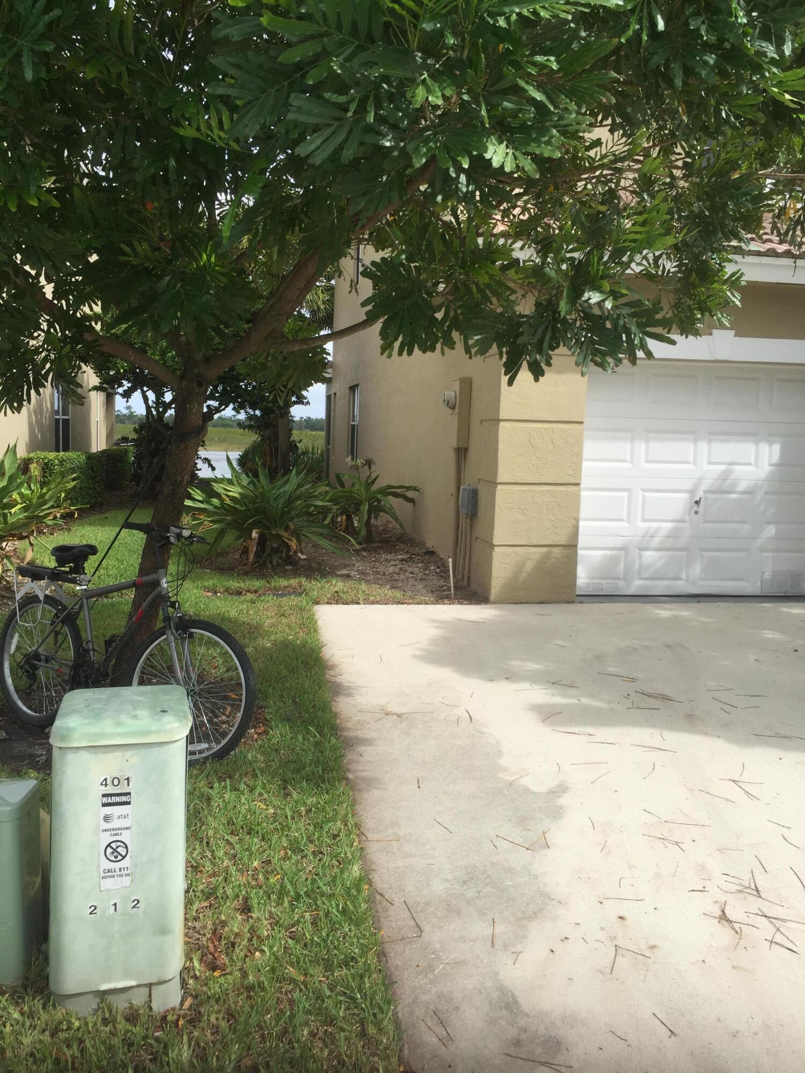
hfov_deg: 48.2
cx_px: 402
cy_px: 536
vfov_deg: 61.7
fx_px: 899
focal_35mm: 29
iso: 32
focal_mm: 4.15
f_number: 2.2
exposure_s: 1/1276
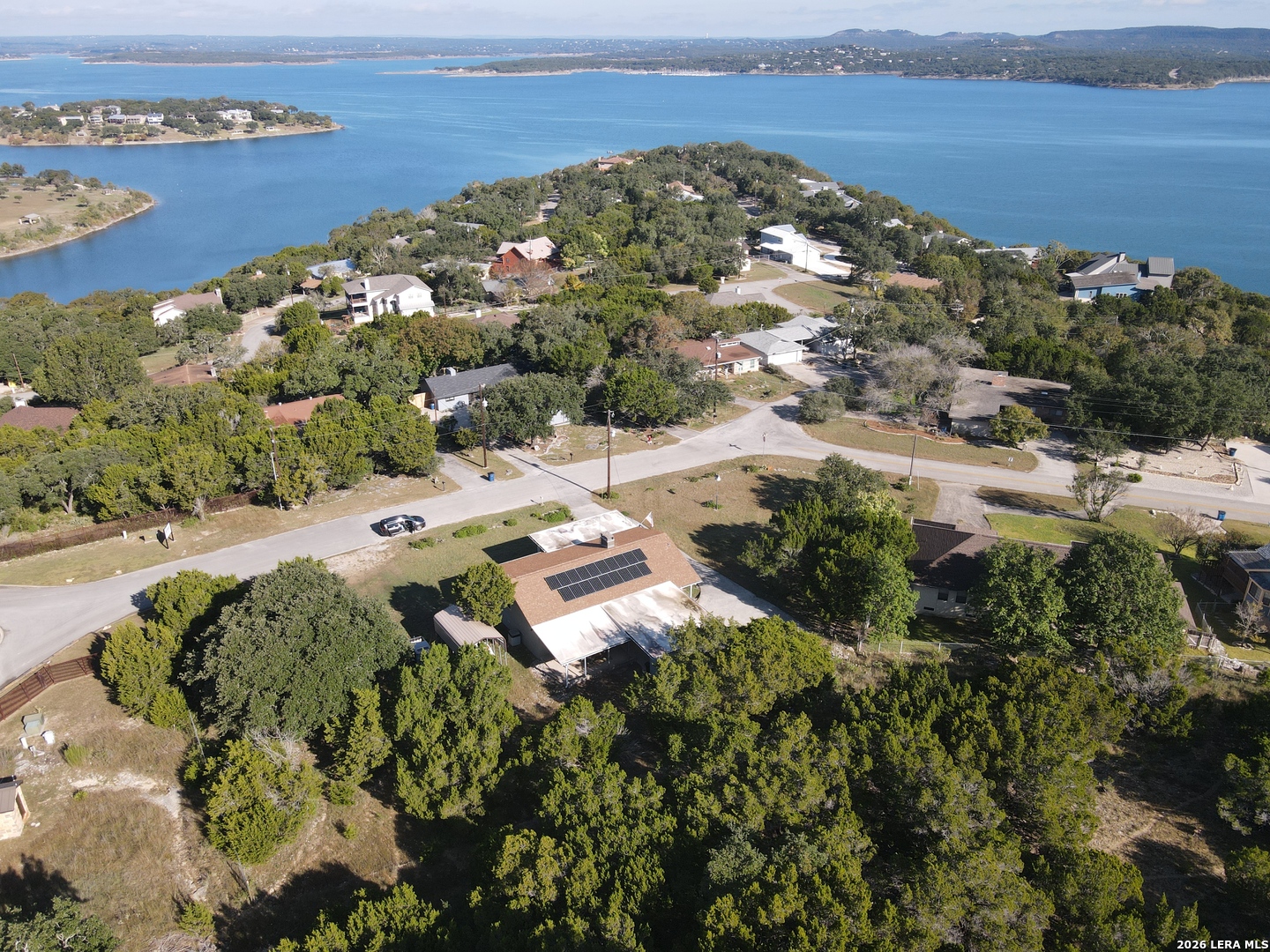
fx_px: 881
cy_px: 476
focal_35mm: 24
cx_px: 635
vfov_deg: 56.8
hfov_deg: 71.6
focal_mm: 4.5
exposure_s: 1/500
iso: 100
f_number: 2.8
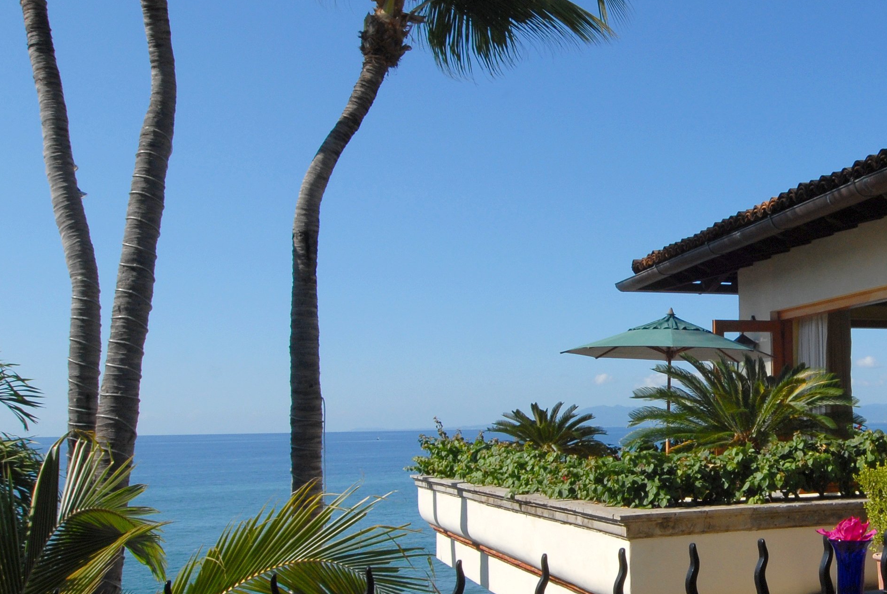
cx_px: 762
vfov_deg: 31.2
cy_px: 331
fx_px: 1061
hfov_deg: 42.4
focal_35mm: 43
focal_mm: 14
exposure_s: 1/250
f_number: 14
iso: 200
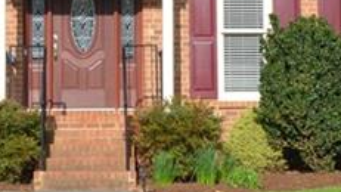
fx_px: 1257
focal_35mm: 139
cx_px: 162
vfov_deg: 8.6
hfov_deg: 15.4
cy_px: -41
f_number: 8
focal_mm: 20
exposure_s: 1/250
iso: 100
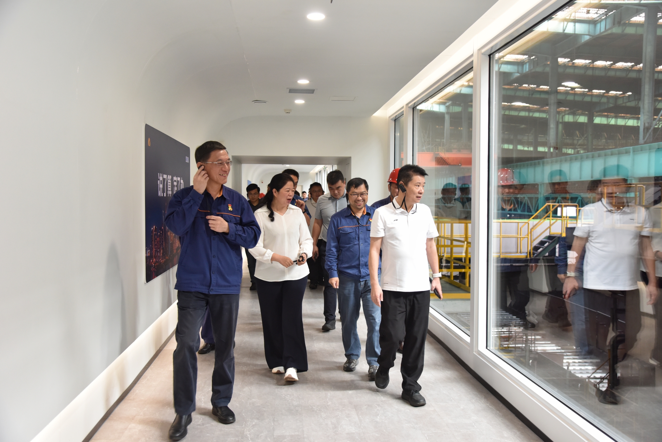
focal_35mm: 35
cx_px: 331
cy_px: 221
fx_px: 644
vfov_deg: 37.9
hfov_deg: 54.4
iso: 1600
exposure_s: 1/100
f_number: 5
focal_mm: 35
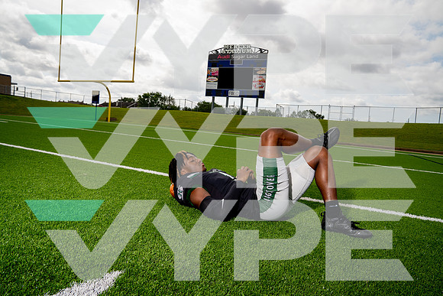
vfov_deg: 53.2
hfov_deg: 73.7
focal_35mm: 24
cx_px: 222
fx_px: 295
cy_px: 148
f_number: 8
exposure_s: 1/250
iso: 200
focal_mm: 24
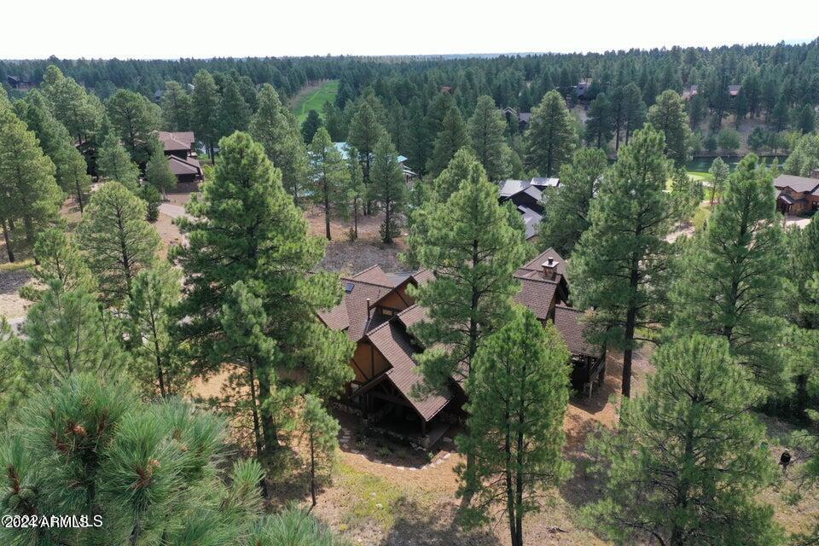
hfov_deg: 65.5
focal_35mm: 28
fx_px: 637
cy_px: 273
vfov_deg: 46.4
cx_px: 410
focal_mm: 10.26
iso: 100
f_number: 5
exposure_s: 1/240
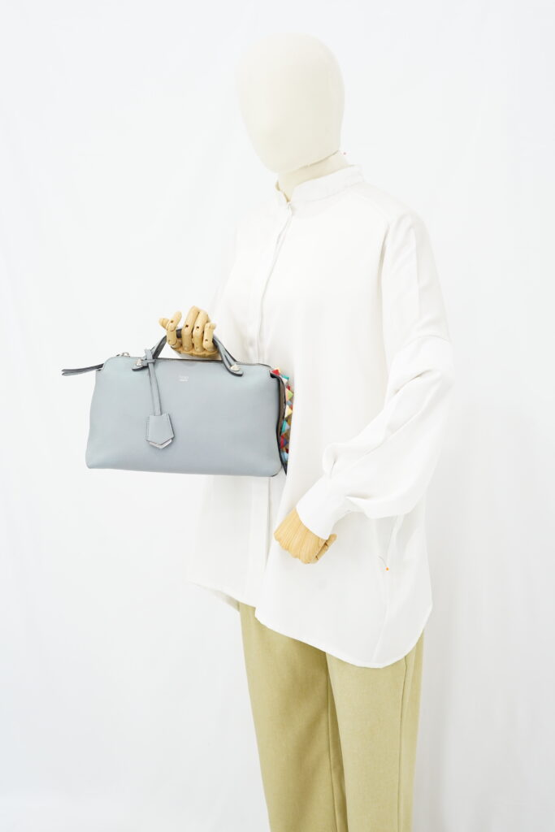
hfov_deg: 27.0
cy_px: 416
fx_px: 1156
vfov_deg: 39.6
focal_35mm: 50
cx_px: 278
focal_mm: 50
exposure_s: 1/8
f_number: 6.3
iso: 640
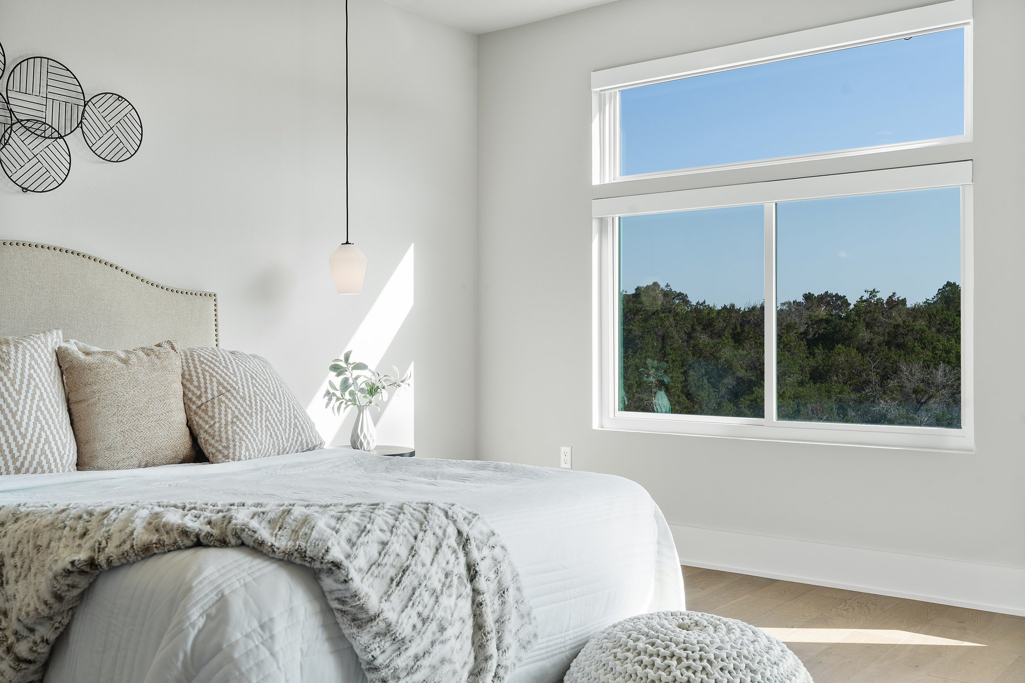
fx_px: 996
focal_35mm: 35
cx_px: 512
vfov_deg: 37.8
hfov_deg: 54.4
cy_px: 342
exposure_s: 1/8
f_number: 8
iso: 100
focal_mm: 35
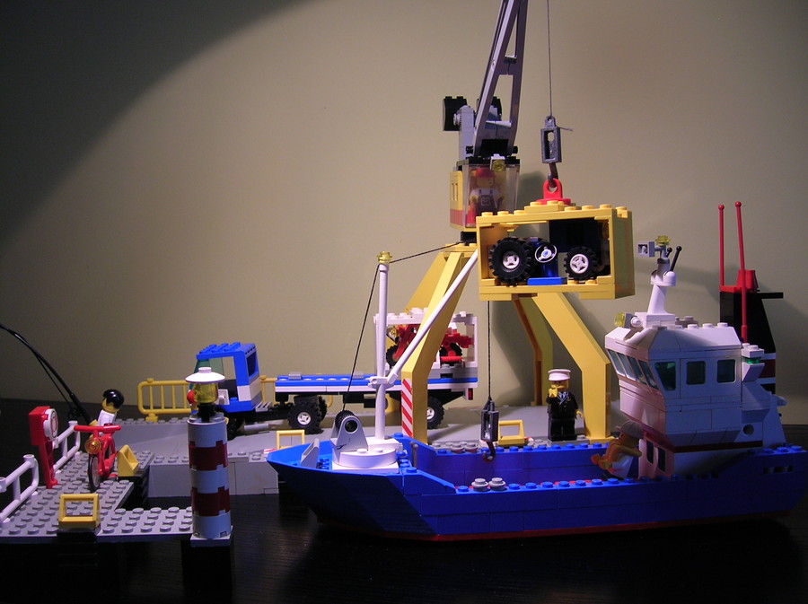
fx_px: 793
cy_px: 302
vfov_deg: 41.7
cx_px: 404
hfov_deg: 54.0
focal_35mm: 34
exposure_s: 1/17.6
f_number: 2.9
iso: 50
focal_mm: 5.7
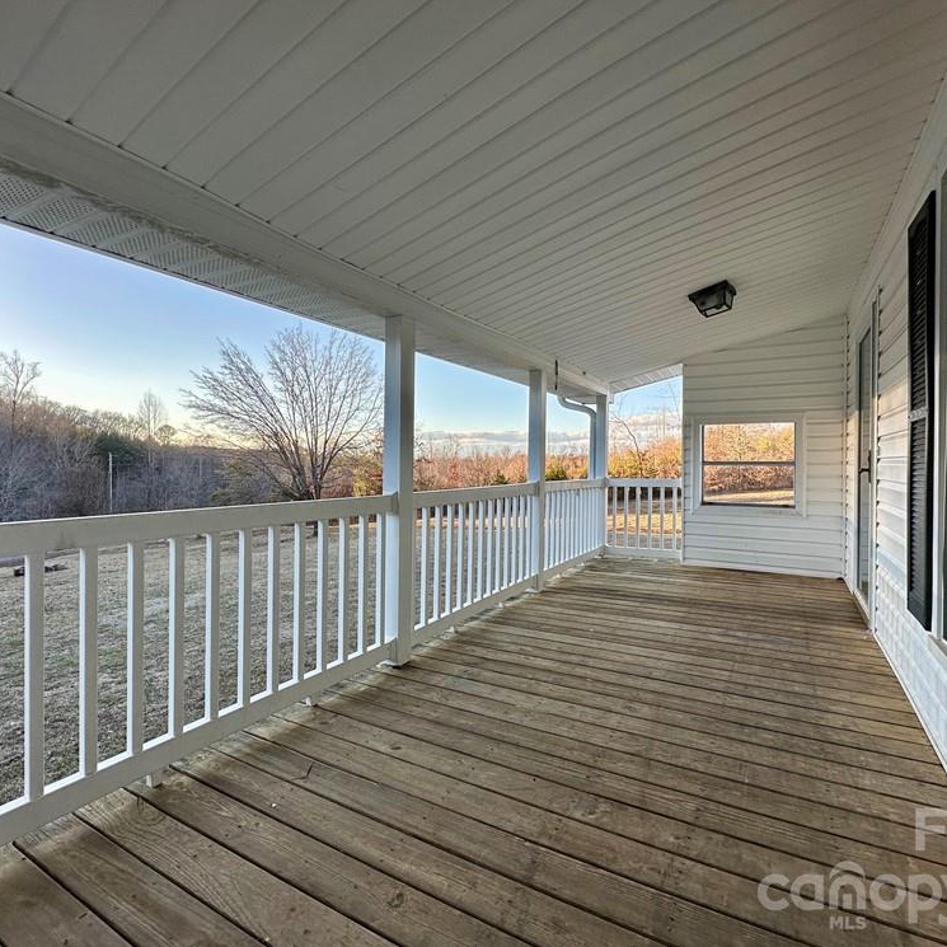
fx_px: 526
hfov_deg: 84.0
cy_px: 467
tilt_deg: -0.9
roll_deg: -0.6
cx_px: 484
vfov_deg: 84.0
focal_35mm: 17
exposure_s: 1/409
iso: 40
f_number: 2.2
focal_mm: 2.22
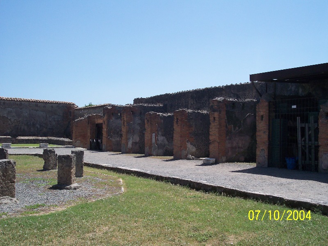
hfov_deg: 49.0
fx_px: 360
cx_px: 164
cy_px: 123
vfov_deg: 37.7
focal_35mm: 38
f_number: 4.8
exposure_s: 1/700
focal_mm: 8
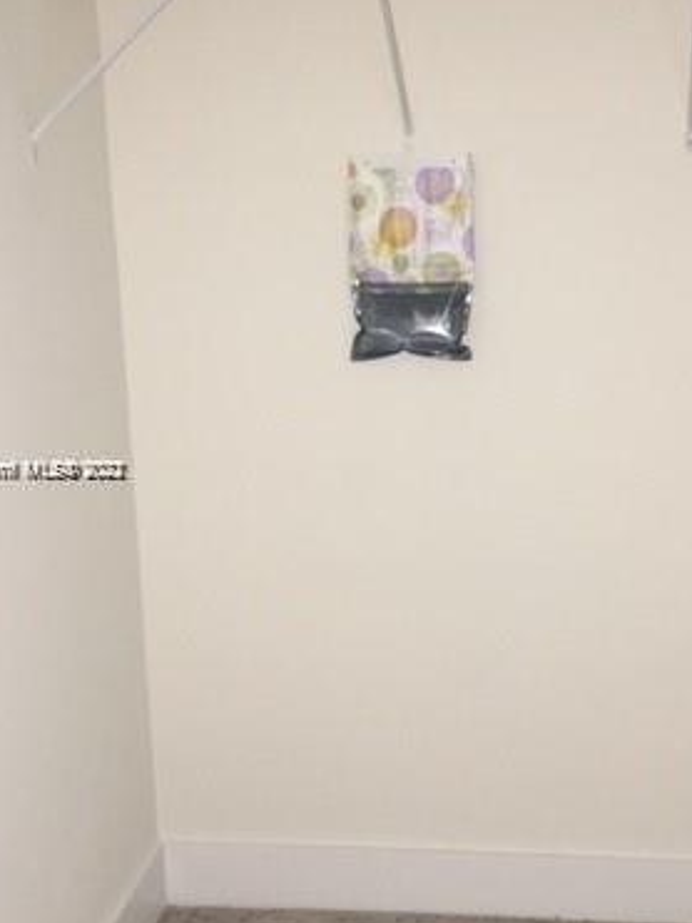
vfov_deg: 38.2
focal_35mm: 50
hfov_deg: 29.0
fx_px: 1333
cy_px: 470
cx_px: 436
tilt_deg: -12.4
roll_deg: +1.0
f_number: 2.2
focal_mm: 4.15
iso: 80
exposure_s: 1/16
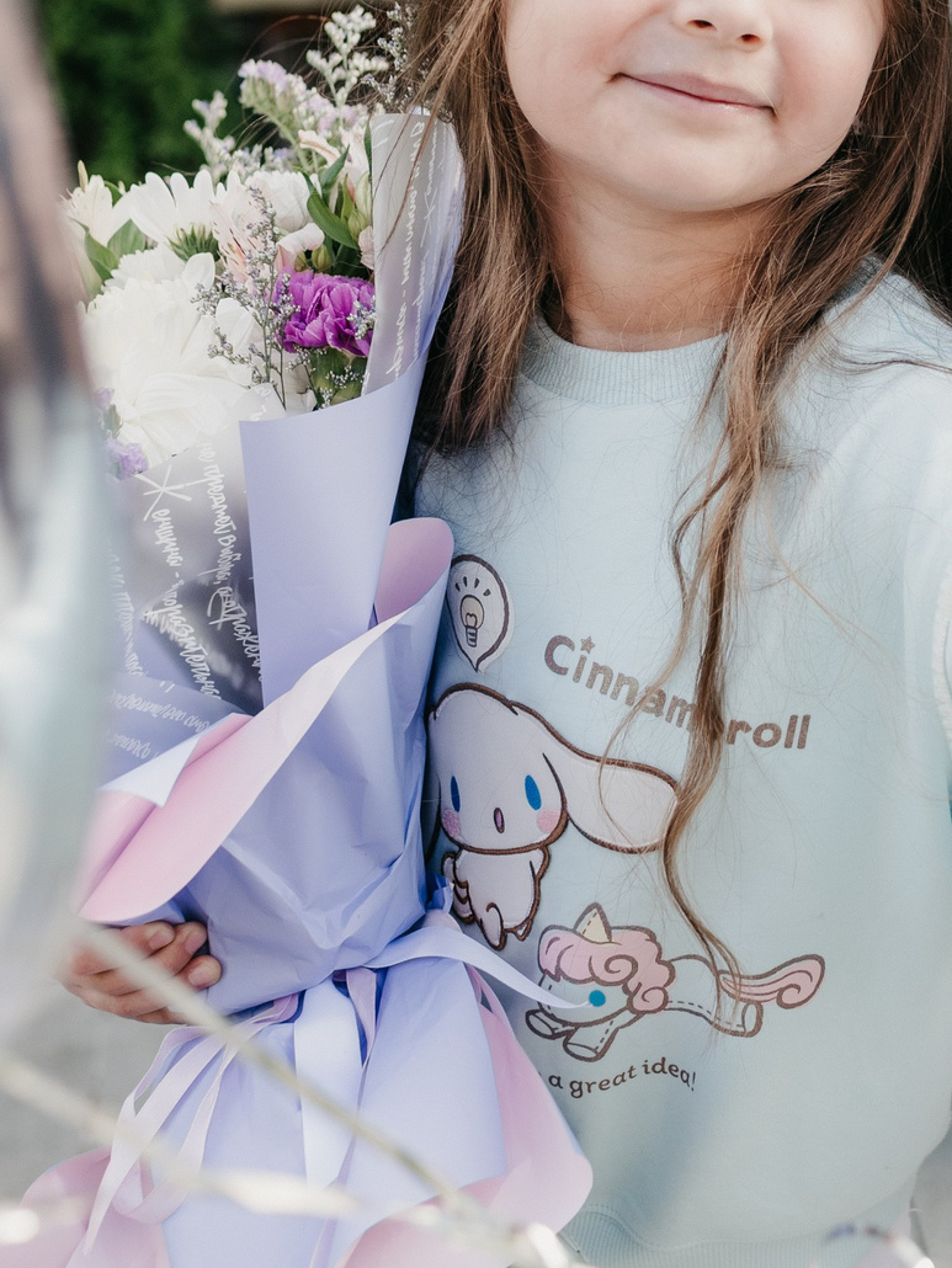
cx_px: 809
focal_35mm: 89
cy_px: 373
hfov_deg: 16.4
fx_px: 3262
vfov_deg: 21.9
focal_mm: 35
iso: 250
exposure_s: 1/400
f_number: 3.2
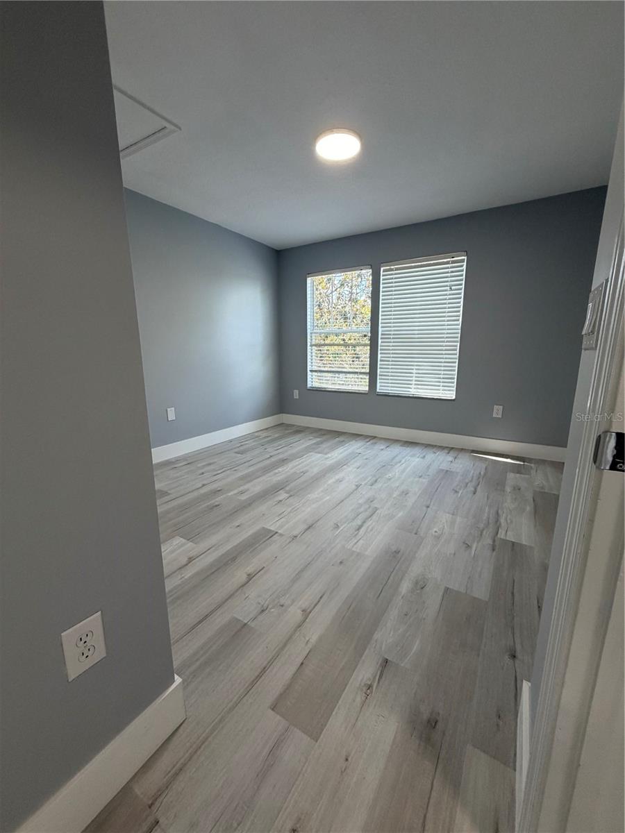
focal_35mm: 14
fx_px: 337
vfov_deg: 102.1
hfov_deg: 85.7
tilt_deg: -10.9
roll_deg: +0.7
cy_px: 416
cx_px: 312
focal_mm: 2.22
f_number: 2.2
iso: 125
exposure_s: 1/120
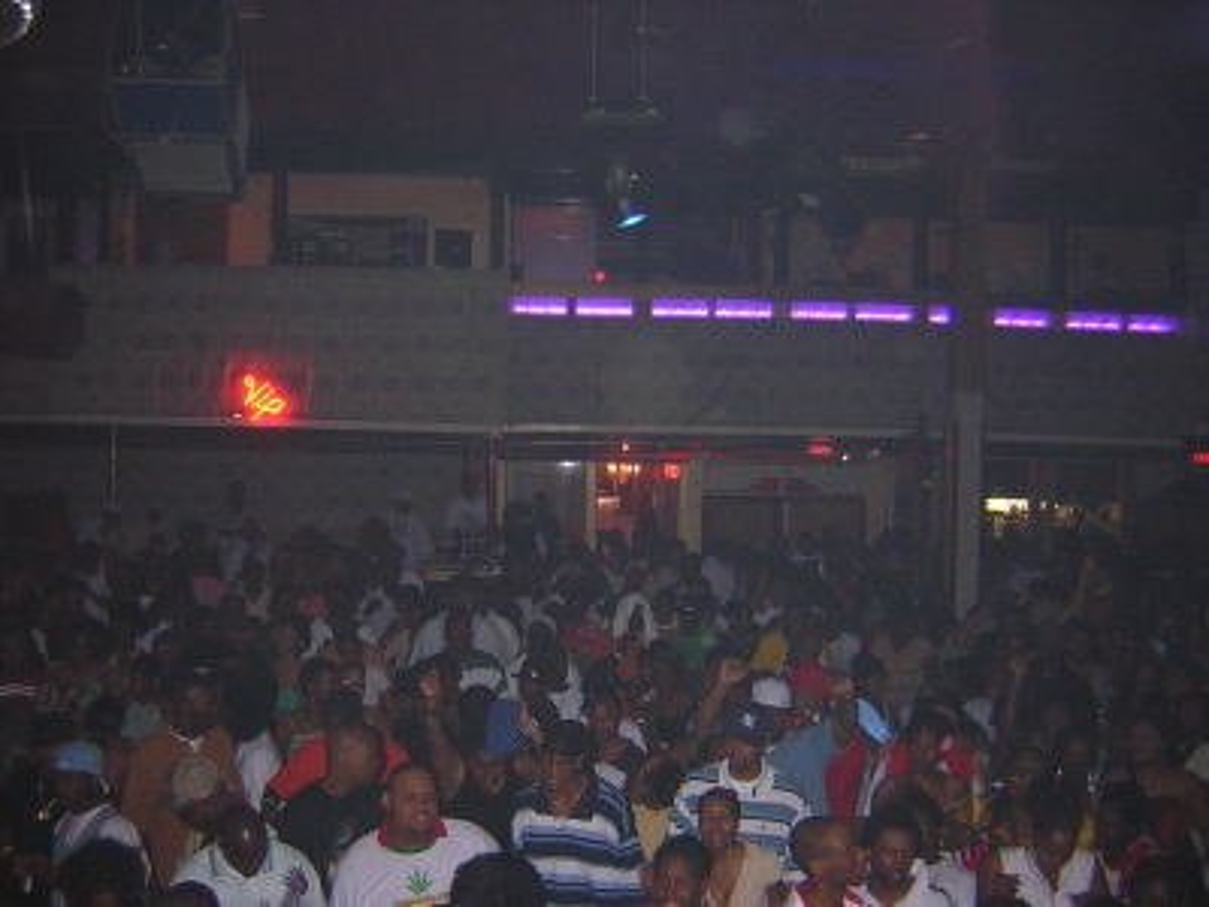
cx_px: 604
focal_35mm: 36
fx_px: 1257
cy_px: 454
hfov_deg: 51.4
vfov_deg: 39.7
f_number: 2.6
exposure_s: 1/60.1
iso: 400
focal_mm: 4.7
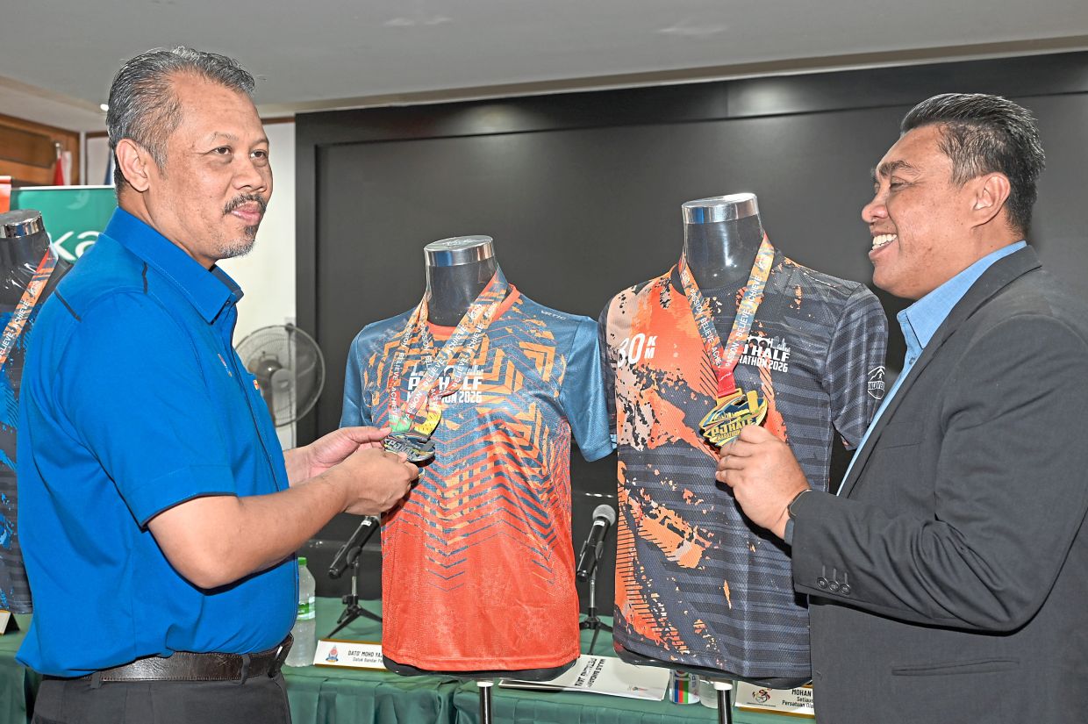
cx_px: 544
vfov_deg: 34.2
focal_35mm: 39
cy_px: 362
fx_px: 1178
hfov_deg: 49.6
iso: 800
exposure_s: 1/60
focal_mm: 39
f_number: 5.6
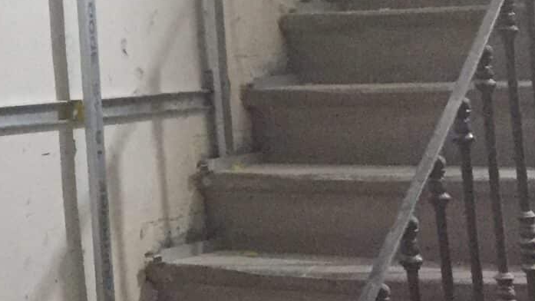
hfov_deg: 16.5
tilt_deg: +5.7
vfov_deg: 10.1
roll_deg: +2.5
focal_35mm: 116
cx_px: -315
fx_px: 1646
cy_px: -141
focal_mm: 4.15
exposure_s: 1/33
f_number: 2.2
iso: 320
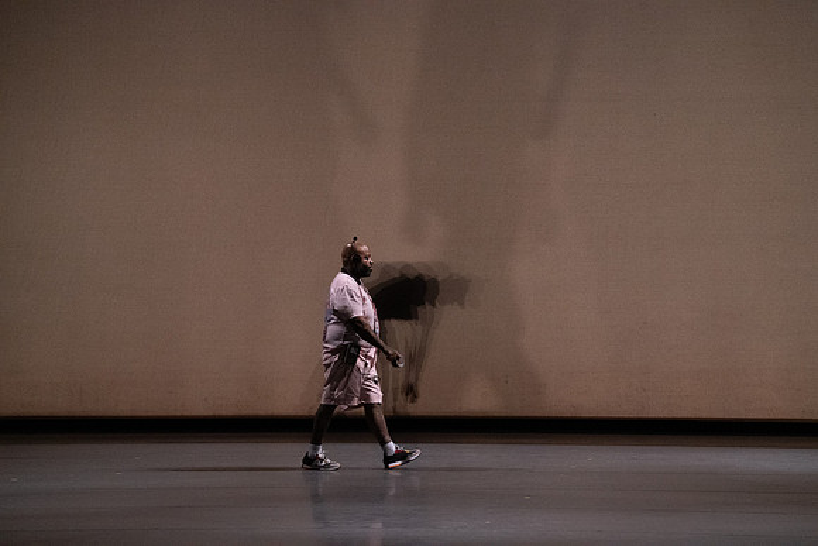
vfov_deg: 7.5
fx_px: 4136
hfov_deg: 11.3
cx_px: 409
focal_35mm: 182
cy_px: 273
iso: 12800
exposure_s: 1/500
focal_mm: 182
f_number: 6.3
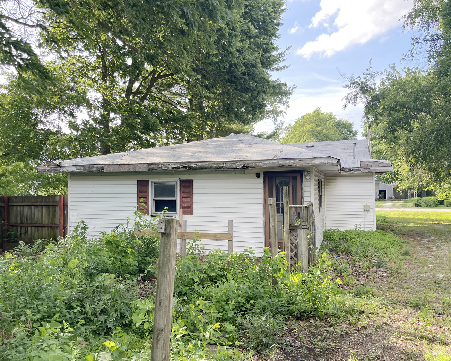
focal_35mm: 27
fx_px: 360
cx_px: 215
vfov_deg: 53.2
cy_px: 180
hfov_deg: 64.0
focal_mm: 5.1
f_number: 1.6
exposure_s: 1/540
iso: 32
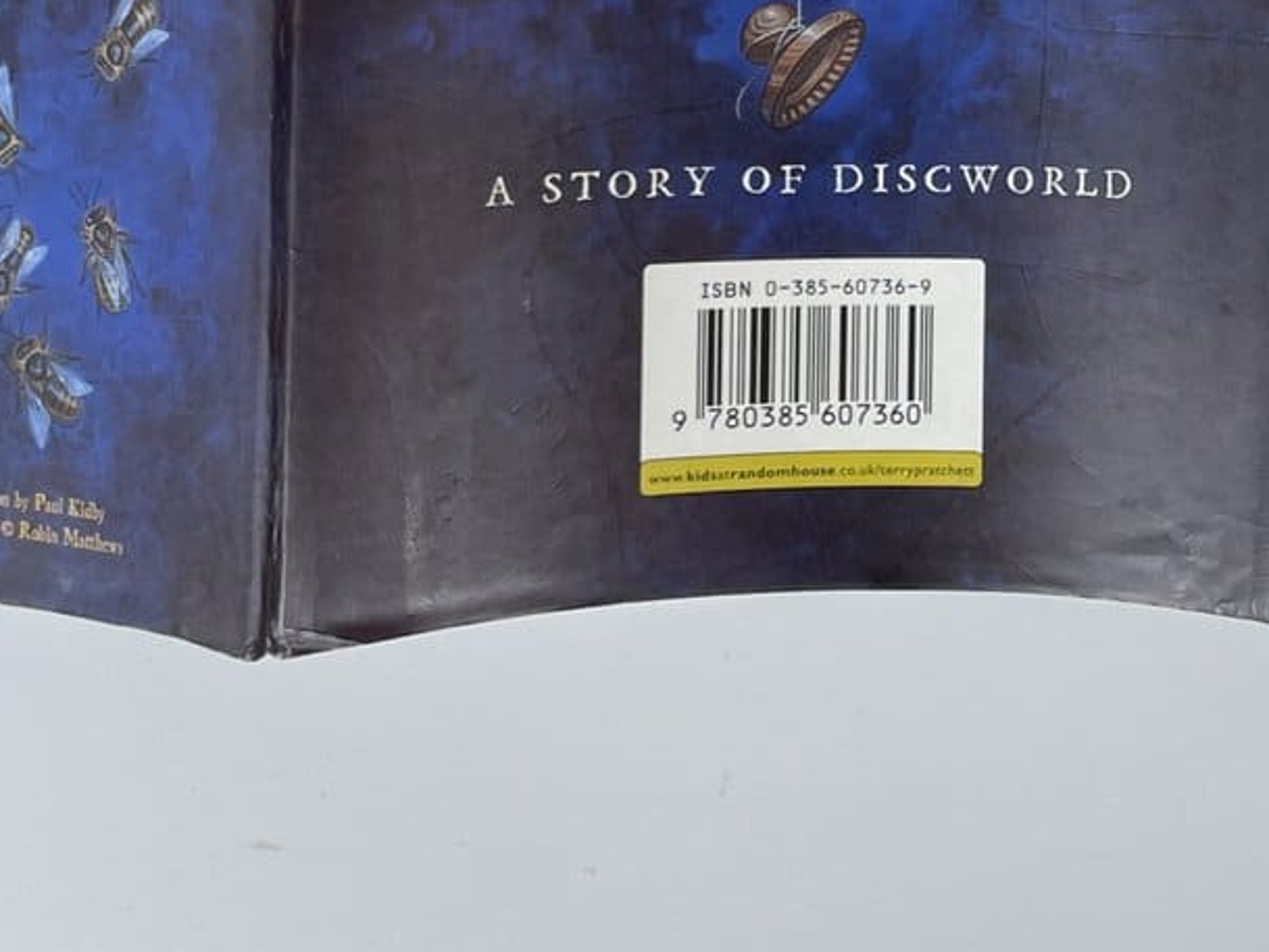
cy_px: -152
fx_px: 3007
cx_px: 1352
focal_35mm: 82
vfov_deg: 17.3
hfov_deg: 22.6
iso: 50
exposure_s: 1/100
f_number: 1.6
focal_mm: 4.2
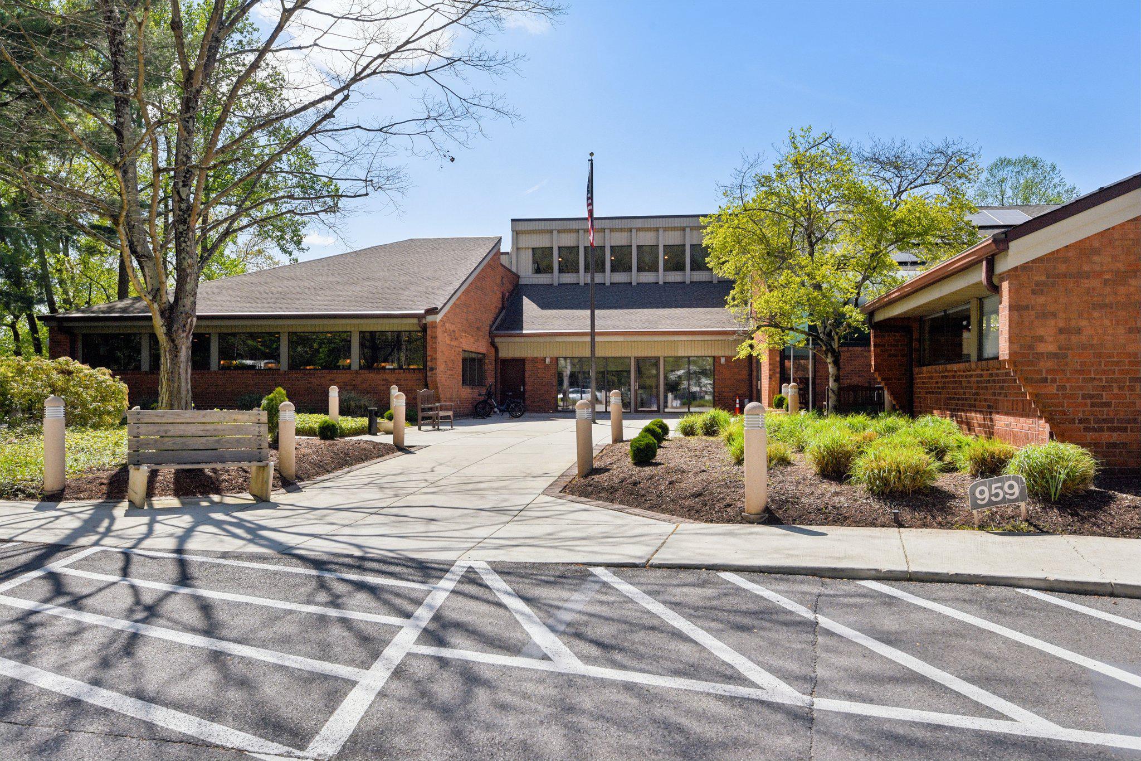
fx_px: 887
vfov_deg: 46.4
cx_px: 570
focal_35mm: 28
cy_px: 380
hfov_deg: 65.5
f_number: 9
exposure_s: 1/4000
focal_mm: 28
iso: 400
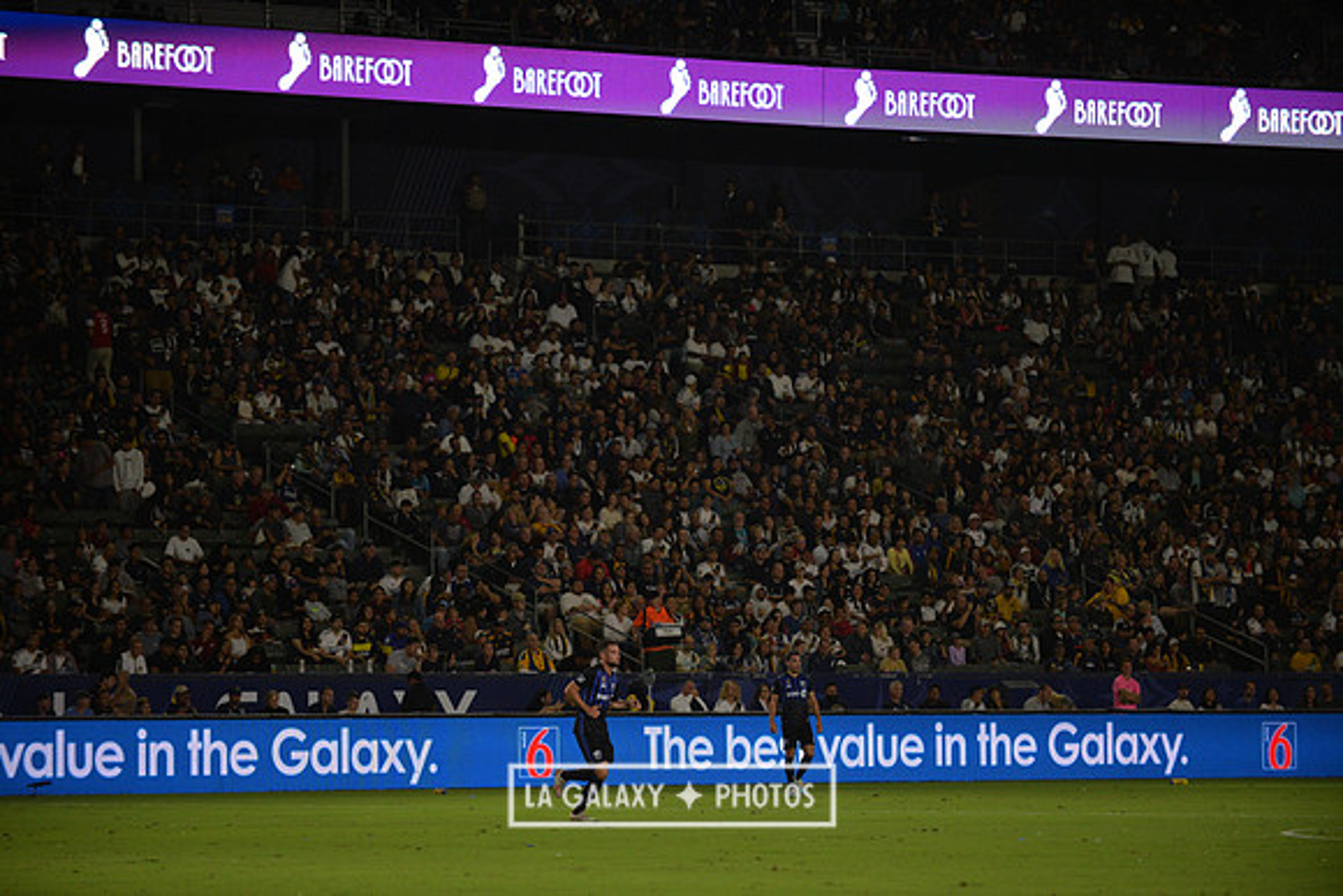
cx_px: 672
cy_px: 448
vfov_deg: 9.2
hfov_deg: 13.7
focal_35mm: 150
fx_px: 5597
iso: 1600
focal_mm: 150
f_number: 2.8
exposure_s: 1/2000
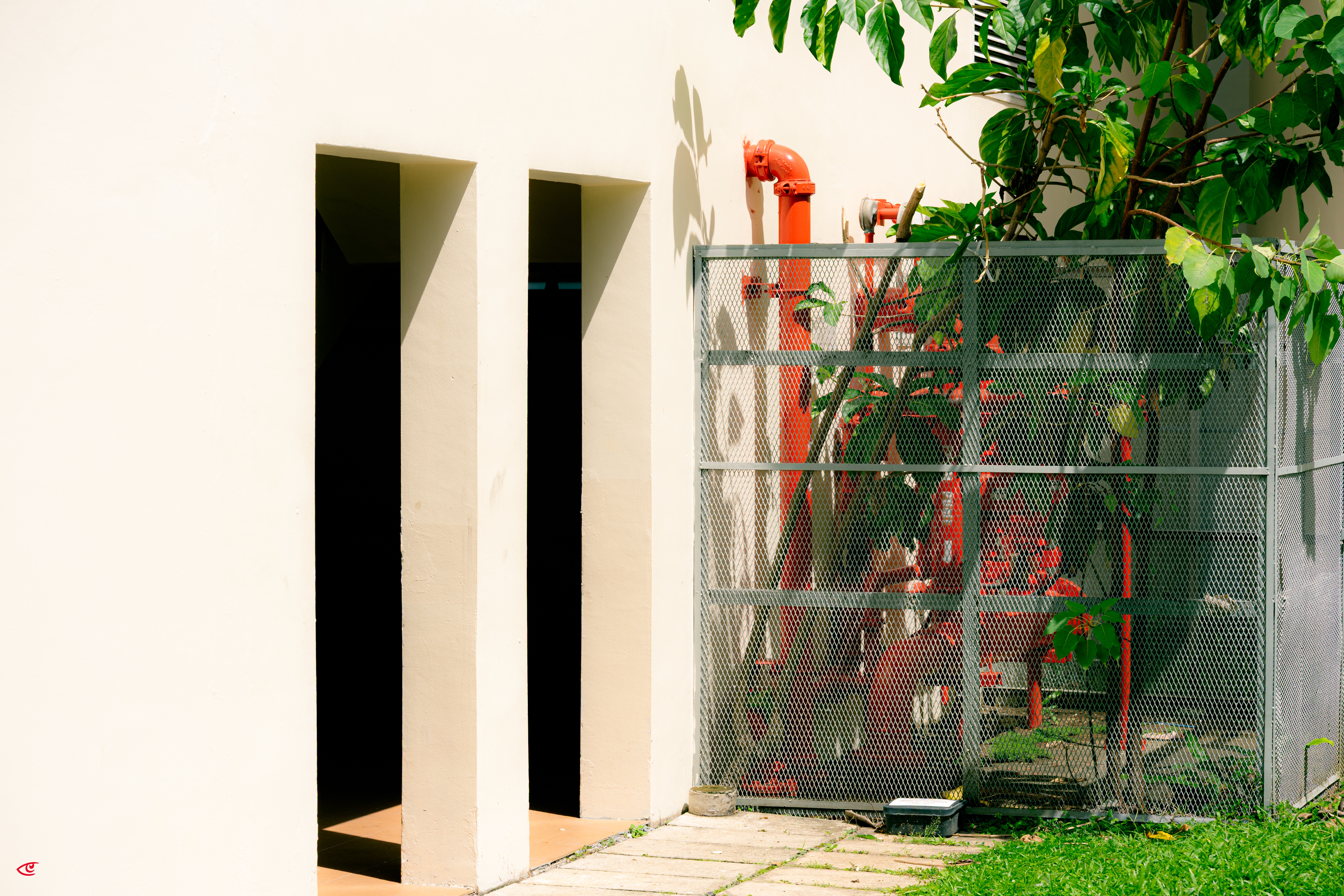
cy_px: 448
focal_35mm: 90
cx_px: 672
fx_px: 3360
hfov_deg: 22.6
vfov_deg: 15.2
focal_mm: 90
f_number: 8
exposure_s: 1/320
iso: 100
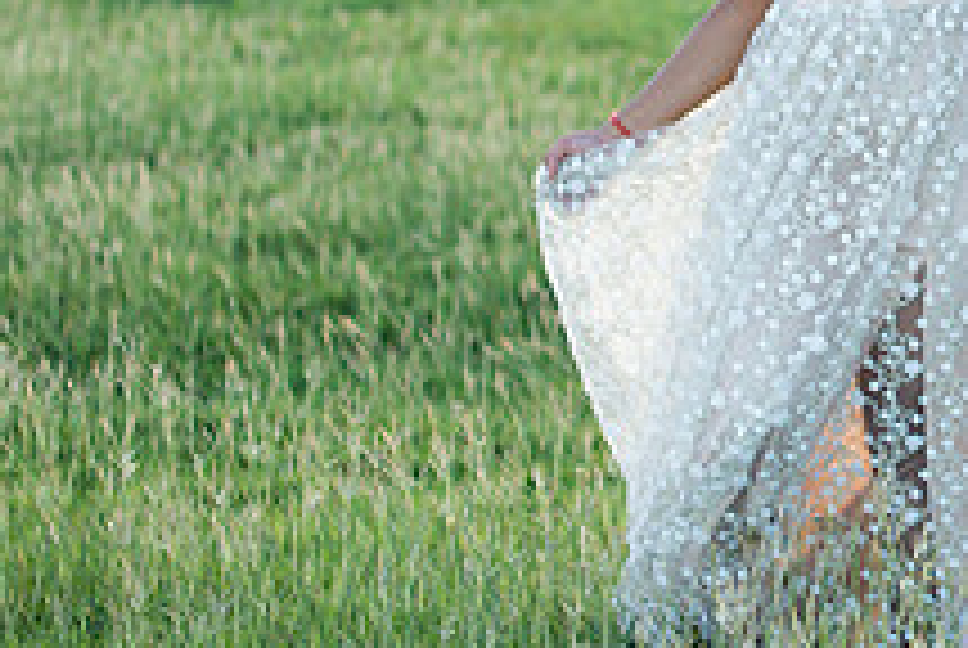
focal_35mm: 163
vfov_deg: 8.4
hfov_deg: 12.2
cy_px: -69
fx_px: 4389
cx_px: 1241
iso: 100
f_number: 2.2
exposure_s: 1/640
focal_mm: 50
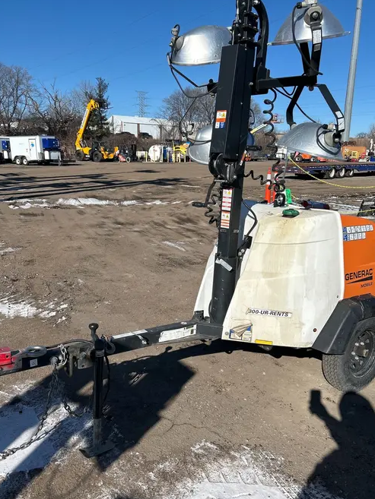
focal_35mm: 29
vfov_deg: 61.7
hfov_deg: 48.2
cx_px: 201
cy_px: 249
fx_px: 419
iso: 50
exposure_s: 1/6993
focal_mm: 5.7
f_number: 1.5
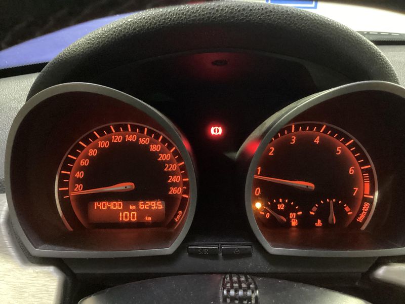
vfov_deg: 45.4
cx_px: 202
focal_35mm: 31
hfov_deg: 58.4
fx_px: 363
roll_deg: -1.5
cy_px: 152
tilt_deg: -21.0
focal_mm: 3.3
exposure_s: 1/17
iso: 800
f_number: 2.4
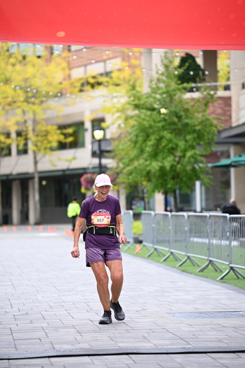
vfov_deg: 17.1
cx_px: 122
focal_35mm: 120
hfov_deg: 11.4
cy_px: 184
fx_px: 1224
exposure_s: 1/1000
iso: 400
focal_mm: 120
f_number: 2.8
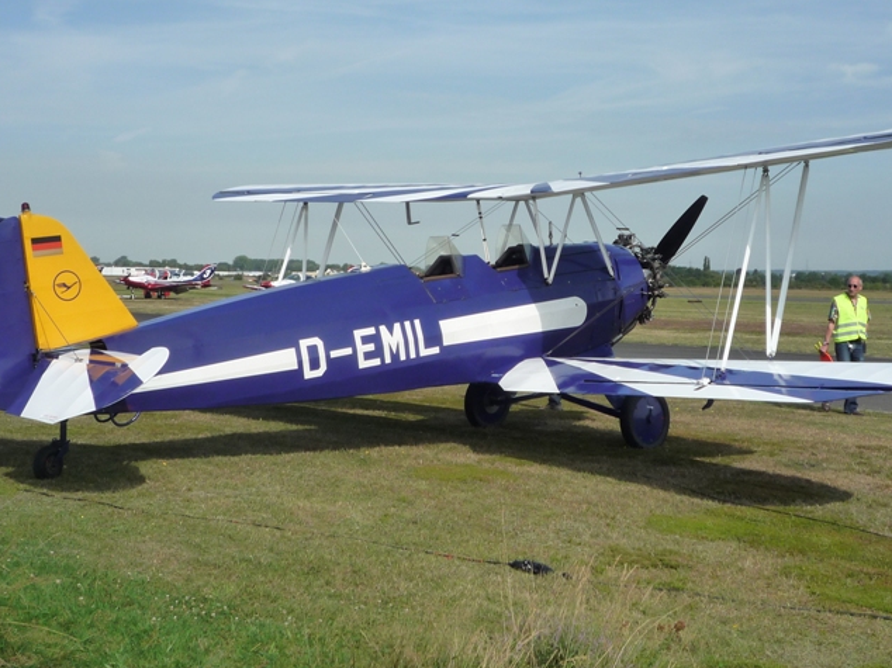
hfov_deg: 36.2
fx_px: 1365
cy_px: 256
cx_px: 454
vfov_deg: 27.4
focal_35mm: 53
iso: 160
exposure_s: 1/800
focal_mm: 7.3
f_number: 5
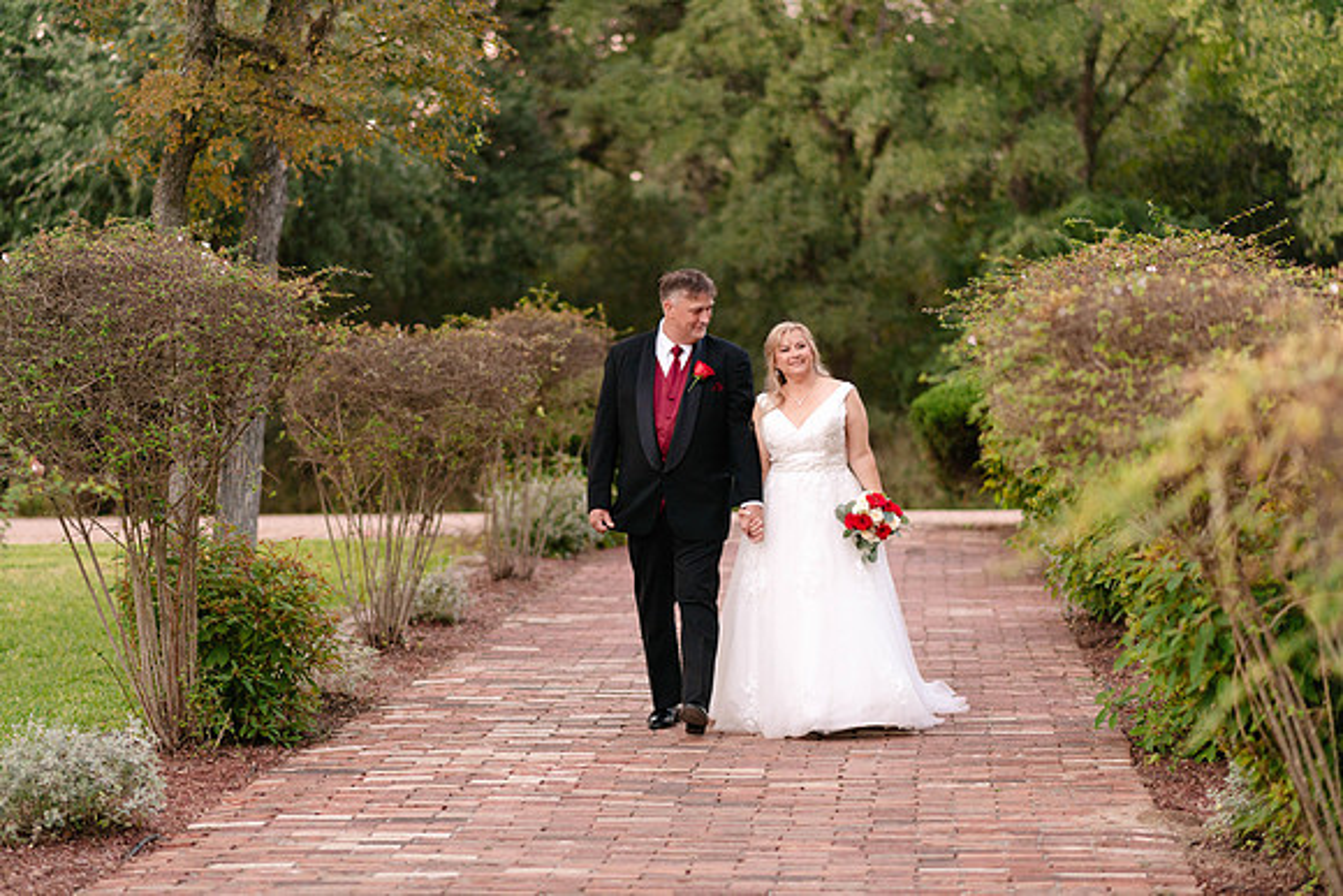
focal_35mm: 85
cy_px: 448
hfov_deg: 23.9
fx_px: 3172
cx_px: 672
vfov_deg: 16.1
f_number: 1.8
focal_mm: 85
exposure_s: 1/125
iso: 800
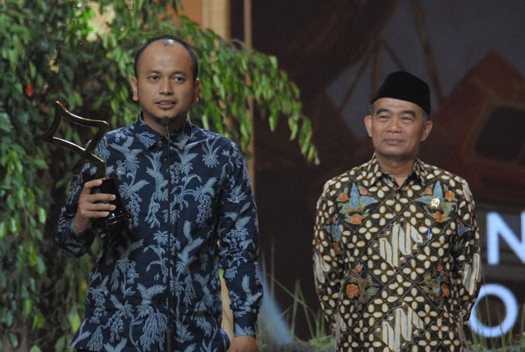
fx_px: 3947
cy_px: 176
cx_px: 262
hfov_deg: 7.6
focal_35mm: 270
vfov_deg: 5.1
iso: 1600
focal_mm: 180
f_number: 5.6
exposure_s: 1/100
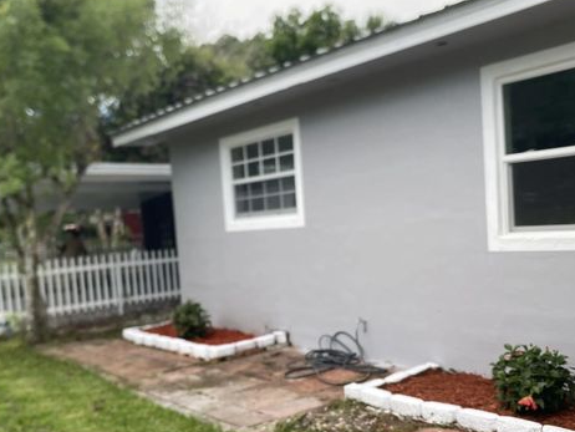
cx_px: 265
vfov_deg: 39.5
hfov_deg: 51.3
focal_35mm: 36
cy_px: 265
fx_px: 598
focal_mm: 4.25
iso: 32
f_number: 1.8
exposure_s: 1/544
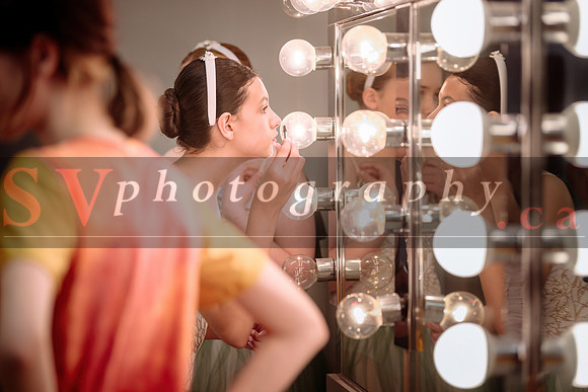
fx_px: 2042
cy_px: 196
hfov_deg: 16.4
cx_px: 294
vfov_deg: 11.0
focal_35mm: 125
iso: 1000
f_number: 2.8
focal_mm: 125
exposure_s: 1/400
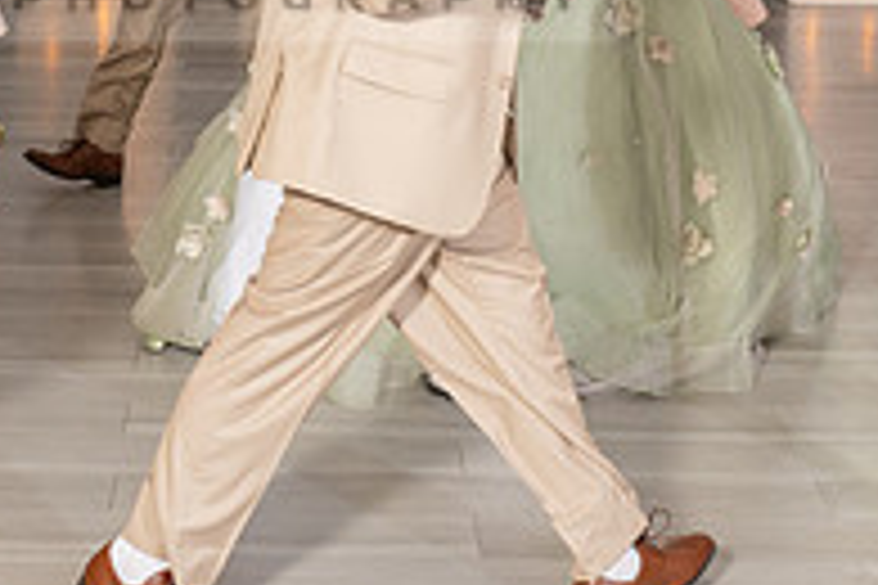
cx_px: 313
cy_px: -197
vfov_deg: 13.4
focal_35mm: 98
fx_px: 2390
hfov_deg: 20.8
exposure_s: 1/160
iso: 500
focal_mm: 24
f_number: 3.5
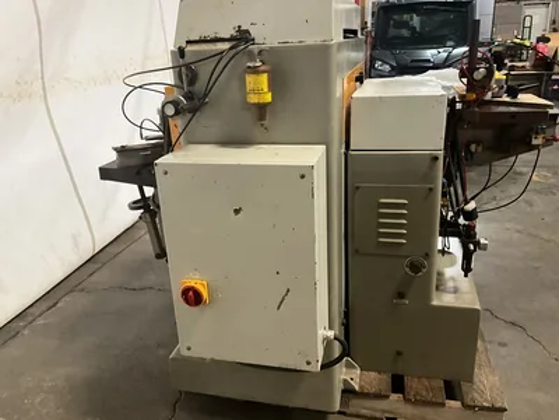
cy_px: 210
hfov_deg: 61.7
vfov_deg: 48.2
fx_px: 468
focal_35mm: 29
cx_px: 280
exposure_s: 1/40
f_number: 1.8
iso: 320
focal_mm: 3
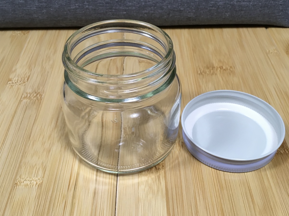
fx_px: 242
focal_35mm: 29
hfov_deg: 61.7
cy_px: 108
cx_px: 144
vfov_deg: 48.2
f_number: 2.2
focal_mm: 4.15
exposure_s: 1/30
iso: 64
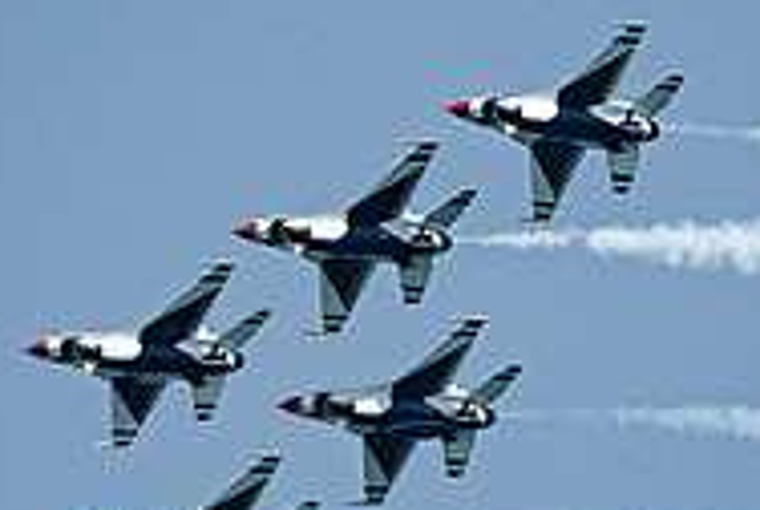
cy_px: 630
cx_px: 563
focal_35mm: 2060
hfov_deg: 1.0
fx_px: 43557
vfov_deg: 0.7
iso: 640
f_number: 10
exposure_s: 1/2000
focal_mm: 400
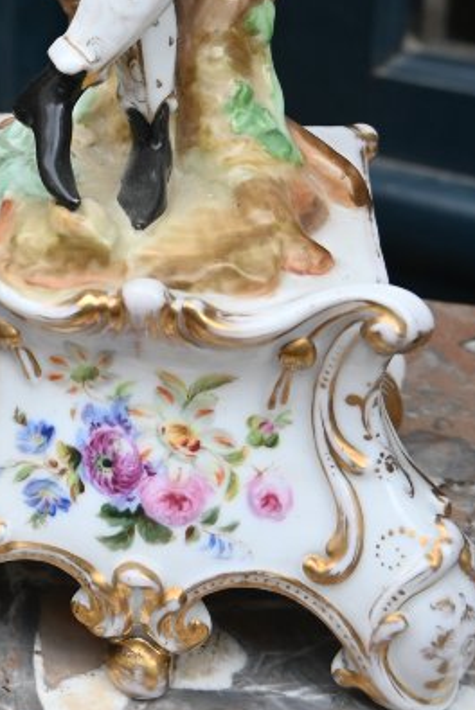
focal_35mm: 89
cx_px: -218
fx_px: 1753
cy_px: 50
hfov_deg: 14.5
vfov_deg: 22.3
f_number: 4
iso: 250
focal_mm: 19.5
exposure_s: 1/250
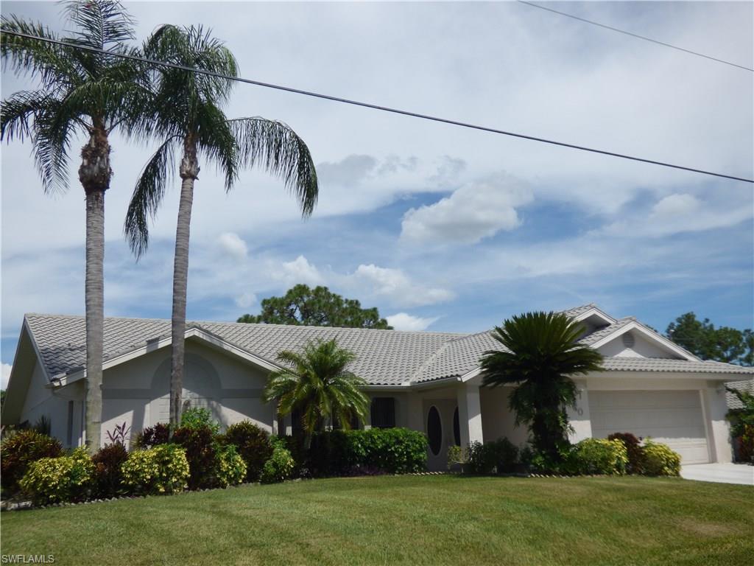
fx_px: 762
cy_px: 283
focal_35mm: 35
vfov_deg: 40.7
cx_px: 377
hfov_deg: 52.6
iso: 100
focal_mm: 6.18
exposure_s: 1/2000
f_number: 3.4
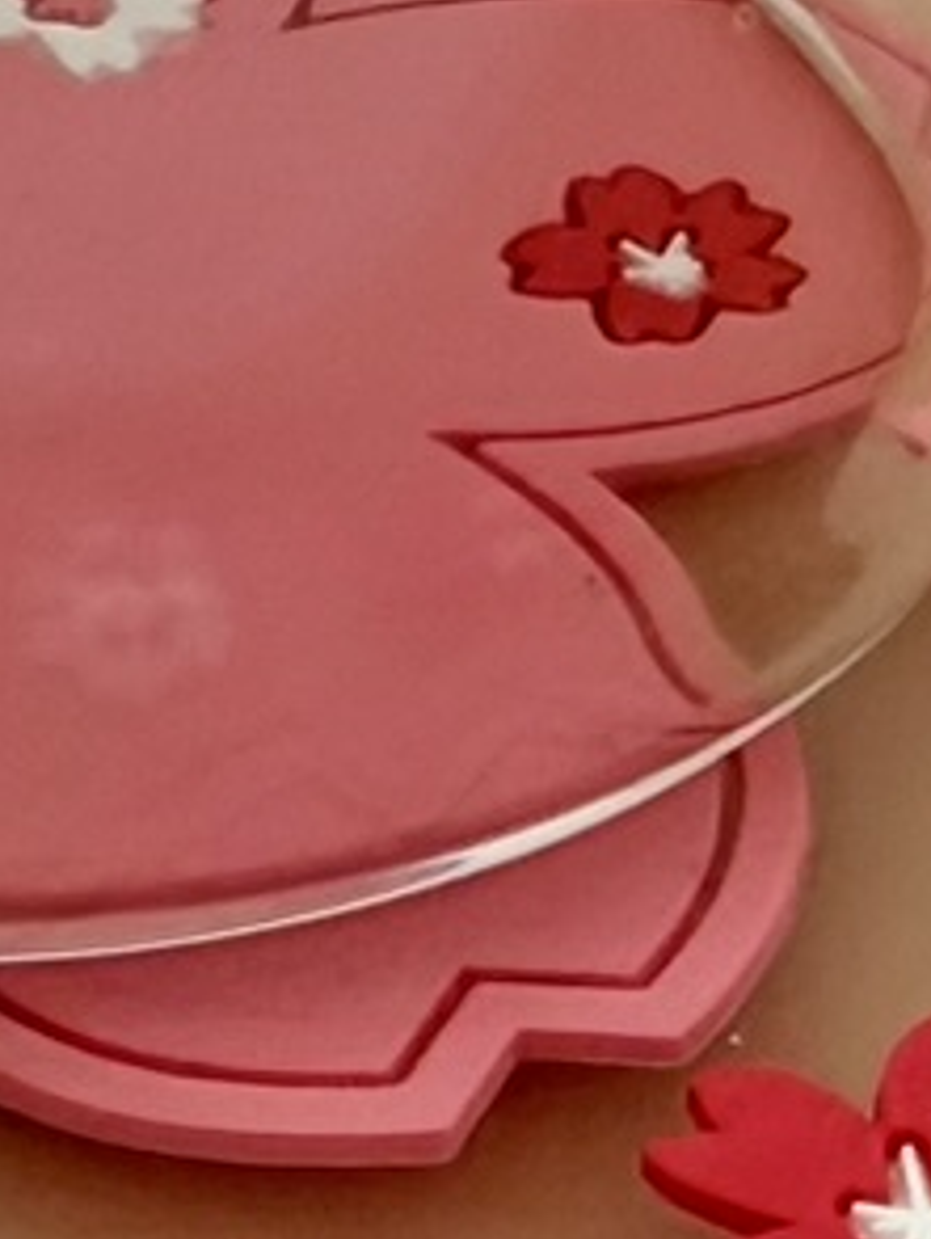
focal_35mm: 167
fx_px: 5980
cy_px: -2706
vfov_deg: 9.1
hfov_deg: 8.9
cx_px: 392
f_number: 2.2
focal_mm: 2.22
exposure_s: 1/232
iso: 40
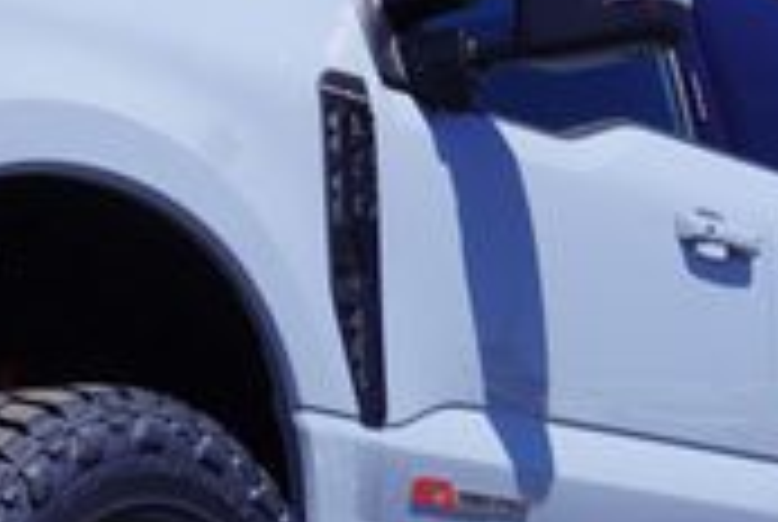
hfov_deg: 15.2
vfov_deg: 10.3
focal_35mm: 133
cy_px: 414
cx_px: 99
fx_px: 2879
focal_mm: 24
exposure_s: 1/125
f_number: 10
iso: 100
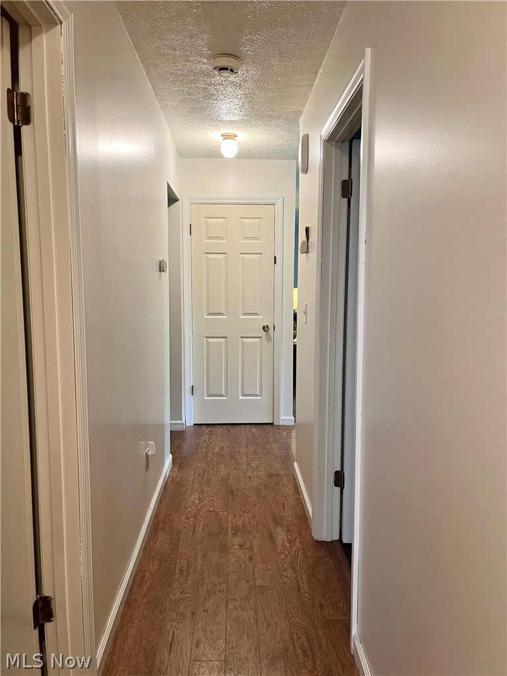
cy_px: 338
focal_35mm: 26
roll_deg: +0.2
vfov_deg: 67.3
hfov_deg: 53.1
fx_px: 508
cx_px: 254
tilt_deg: -6.6
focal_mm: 5.1
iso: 200
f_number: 1.6
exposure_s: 1/60
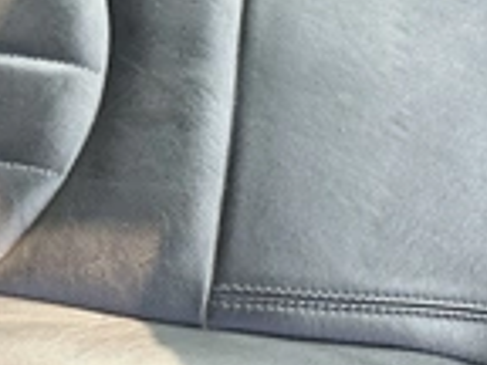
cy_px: 115
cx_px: 61
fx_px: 1097
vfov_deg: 18.8
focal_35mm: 78
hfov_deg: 24.4
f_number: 1.8
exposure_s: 1/122
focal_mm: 3
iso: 50
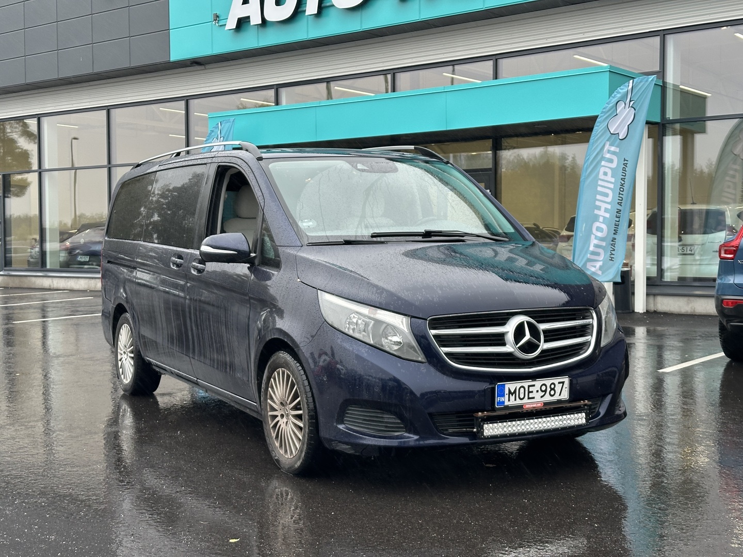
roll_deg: -0.3
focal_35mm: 48
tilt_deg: -1.7
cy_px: 278
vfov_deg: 30.3
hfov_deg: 39.7
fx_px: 1030
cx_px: 372
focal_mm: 6.86
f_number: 1.78
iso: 80
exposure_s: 1/138
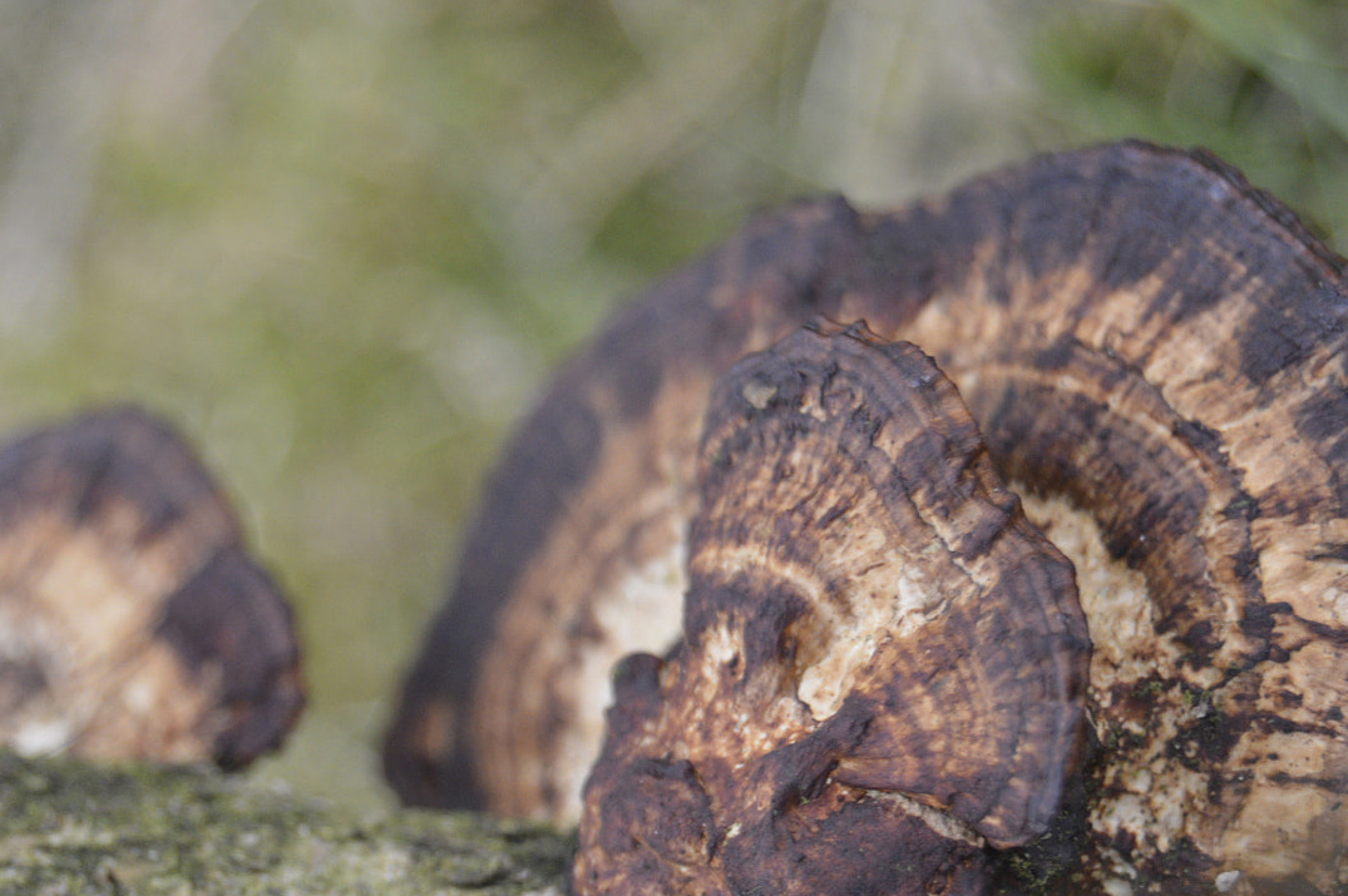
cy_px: 505
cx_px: 618
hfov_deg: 16.7
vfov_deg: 11.1
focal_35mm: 123
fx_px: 4592
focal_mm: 55
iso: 800
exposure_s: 1/60
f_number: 5.6
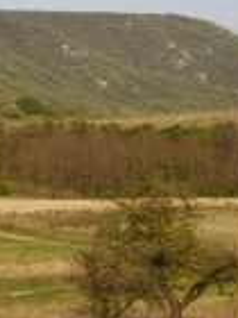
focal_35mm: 174
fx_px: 1593
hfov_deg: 7.6
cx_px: -456
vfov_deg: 11.4
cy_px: 166
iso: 100
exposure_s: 1/125
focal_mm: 21
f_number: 6.3
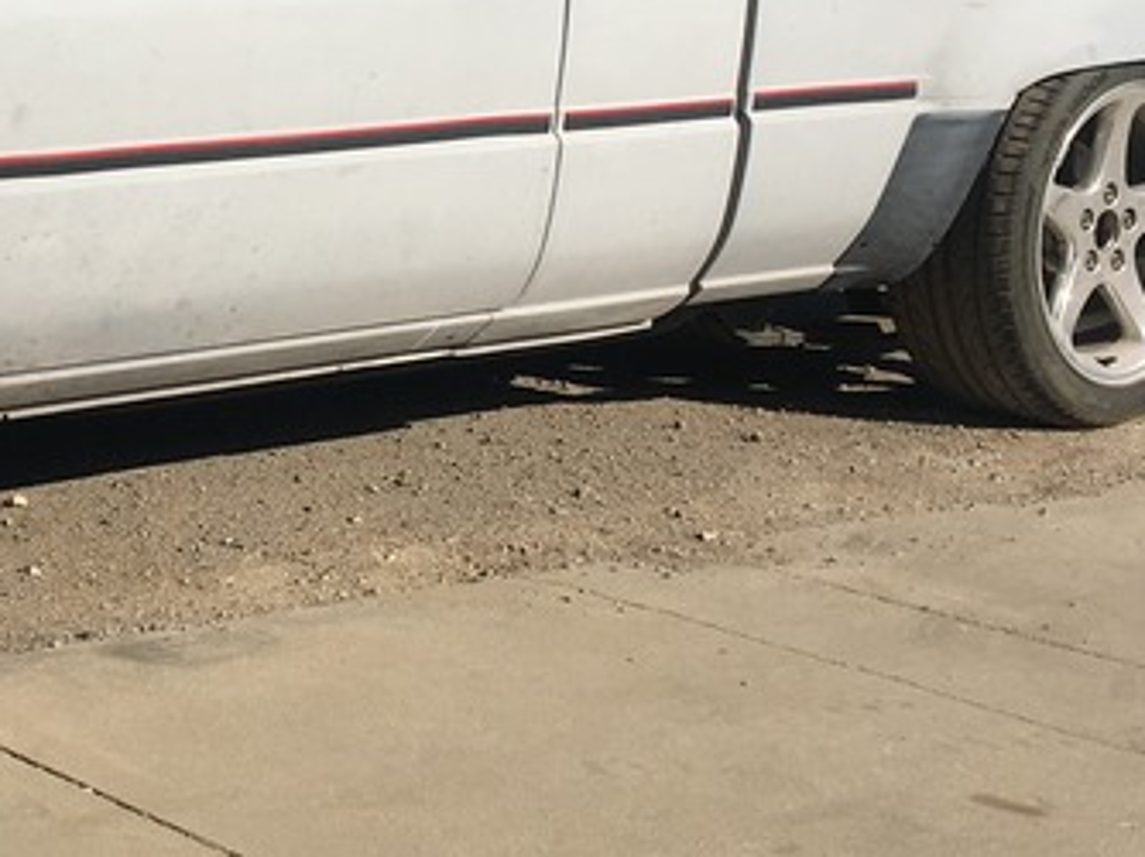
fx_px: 2942
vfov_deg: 16.4
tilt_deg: -5.4
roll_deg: -1.4
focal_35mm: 89
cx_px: -110
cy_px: 151
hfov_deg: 21.0
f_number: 2.2
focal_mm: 4.15
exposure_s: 1/2262
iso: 25
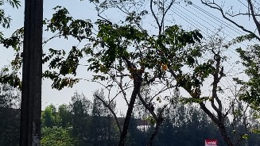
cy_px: 98
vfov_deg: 15.1
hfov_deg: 25.7
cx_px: 231
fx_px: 552
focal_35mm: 80
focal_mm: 6.7
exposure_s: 1/2384
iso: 50
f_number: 1.8
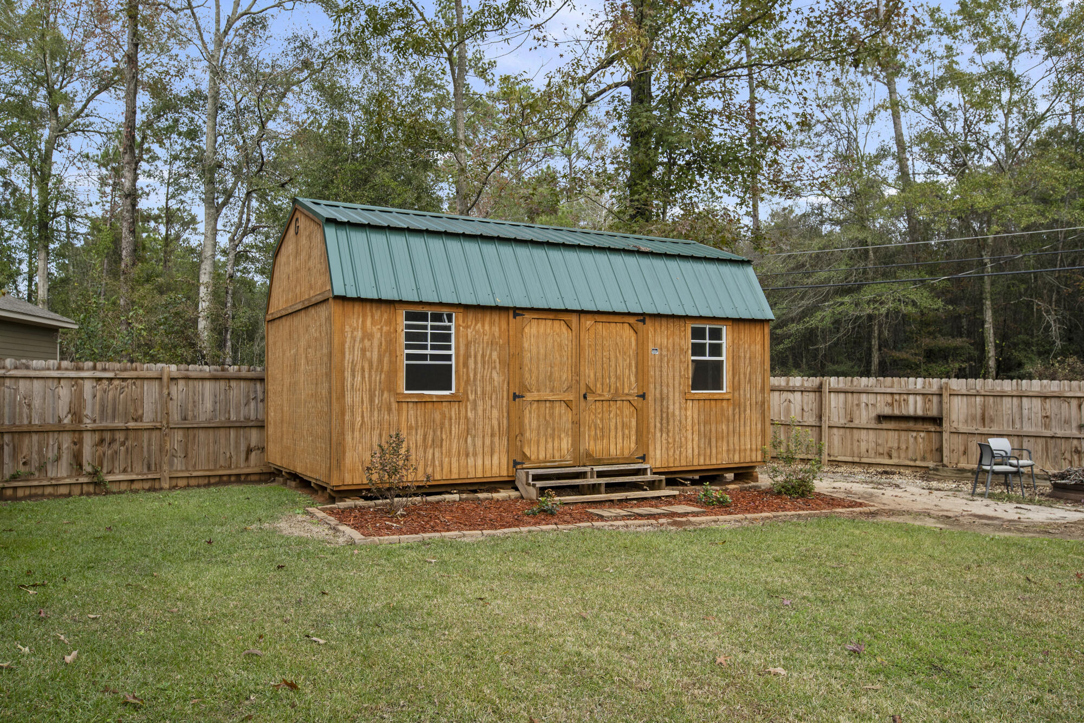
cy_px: 362
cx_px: 542
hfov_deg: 67.4
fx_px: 813
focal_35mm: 27
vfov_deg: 47.9
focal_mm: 27
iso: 500
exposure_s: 1/160
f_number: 8
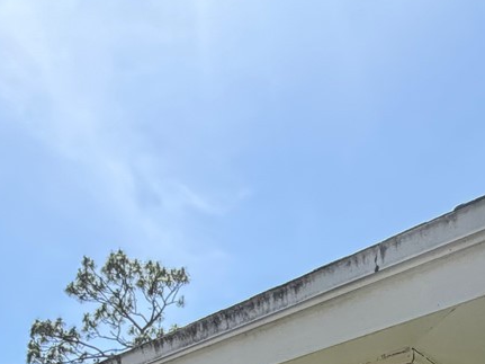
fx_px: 728
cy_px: 642
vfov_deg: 20.5
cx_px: 276
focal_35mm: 52
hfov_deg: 36.8
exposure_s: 1/585
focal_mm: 2.22
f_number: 2.2
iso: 40
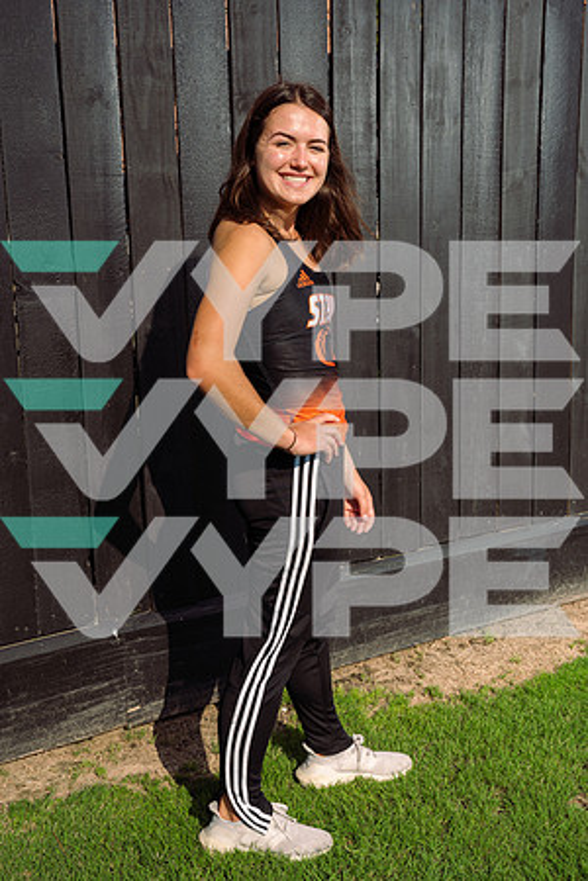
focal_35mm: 52
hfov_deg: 26.0
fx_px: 1274
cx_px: 294
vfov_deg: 38.2
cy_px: 440
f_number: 9
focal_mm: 52
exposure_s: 1/250
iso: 50
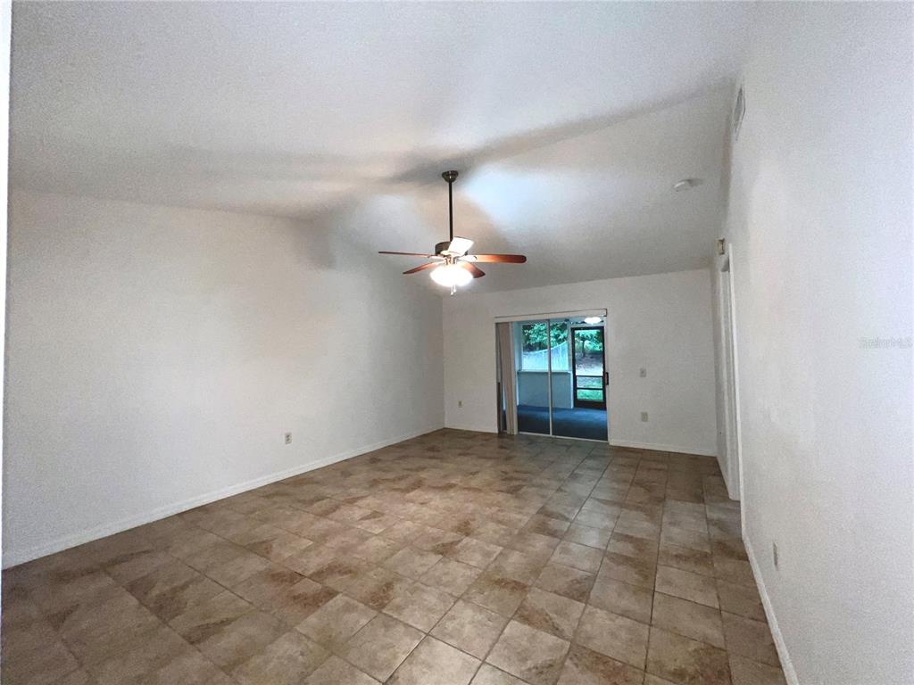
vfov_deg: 89.9
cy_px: 342
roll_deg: +1.2
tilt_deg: +1.6
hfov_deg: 106.2
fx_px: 343
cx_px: 457
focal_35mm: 13
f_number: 1.8
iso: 100
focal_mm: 1.57
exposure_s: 1/60
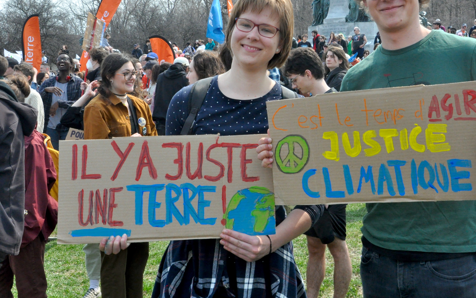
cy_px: 117
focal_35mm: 52
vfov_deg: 25.0
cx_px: 301
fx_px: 671
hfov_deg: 38.8
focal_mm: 25
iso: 1000
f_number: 16
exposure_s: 1/400
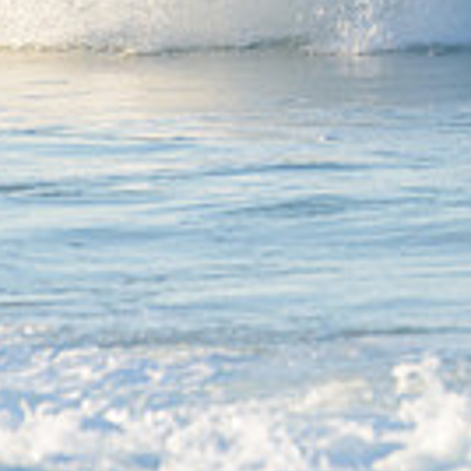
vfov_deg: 0.9
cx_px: 886
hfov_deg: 0.9
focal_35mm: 1845
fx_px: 28402
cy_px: -192
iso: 400
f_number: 5.6
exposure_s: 1/2000
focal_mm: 500
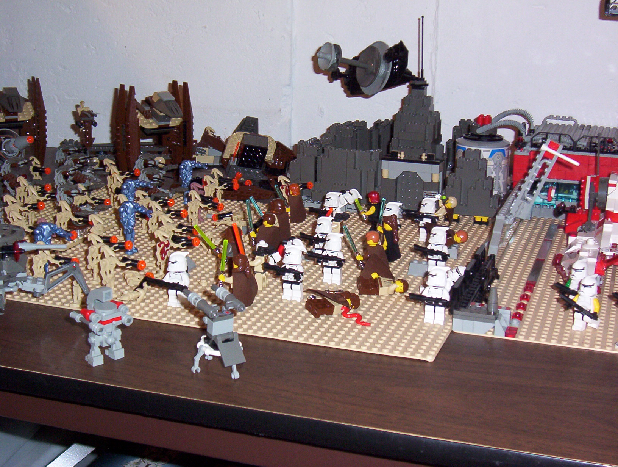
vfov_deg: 28.7
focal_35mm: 51
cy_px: 234
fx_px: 913
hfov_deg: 37.4
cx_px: 309
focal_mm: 7.88
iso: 140
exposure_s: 1/37.4
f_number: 3.16
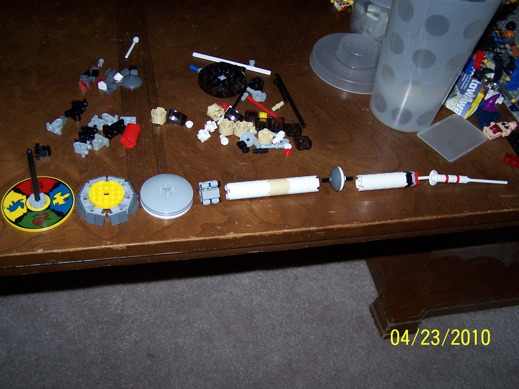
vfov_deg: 37.7
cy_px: 194
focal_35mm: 38
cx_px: 260
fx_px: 570
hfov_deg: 49.0
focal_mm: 6.3
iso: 140
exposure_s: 1/60
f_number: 2.8
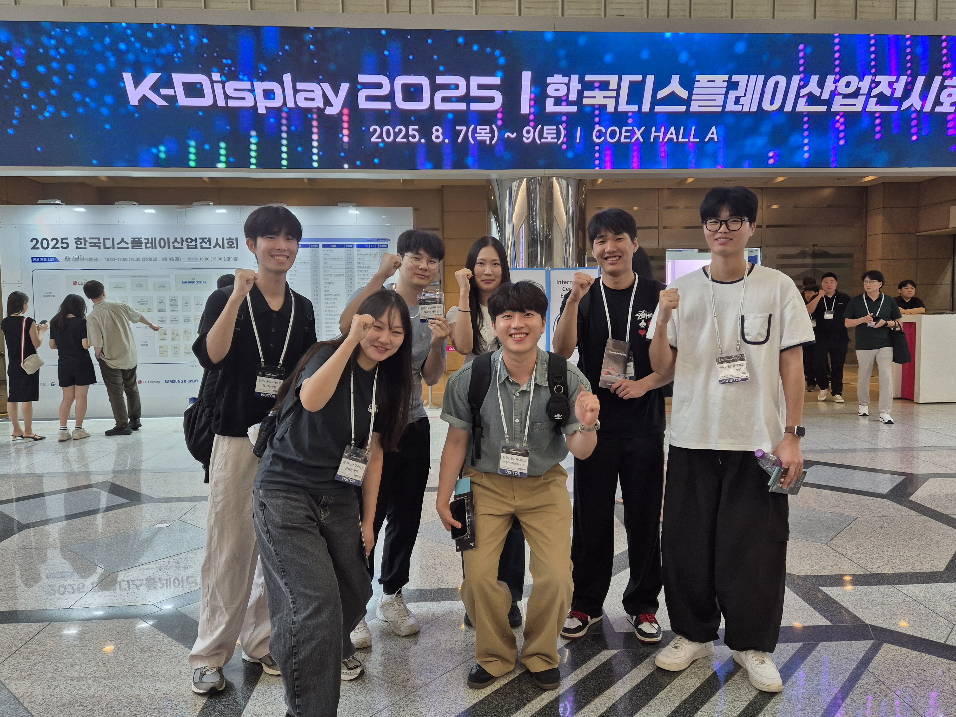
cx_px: 495
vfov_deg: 54.9
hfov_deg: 69.4
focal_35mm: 25
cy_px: 347
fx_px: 690
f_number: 1.8
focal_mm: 5.4
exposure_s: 1/120
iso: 100
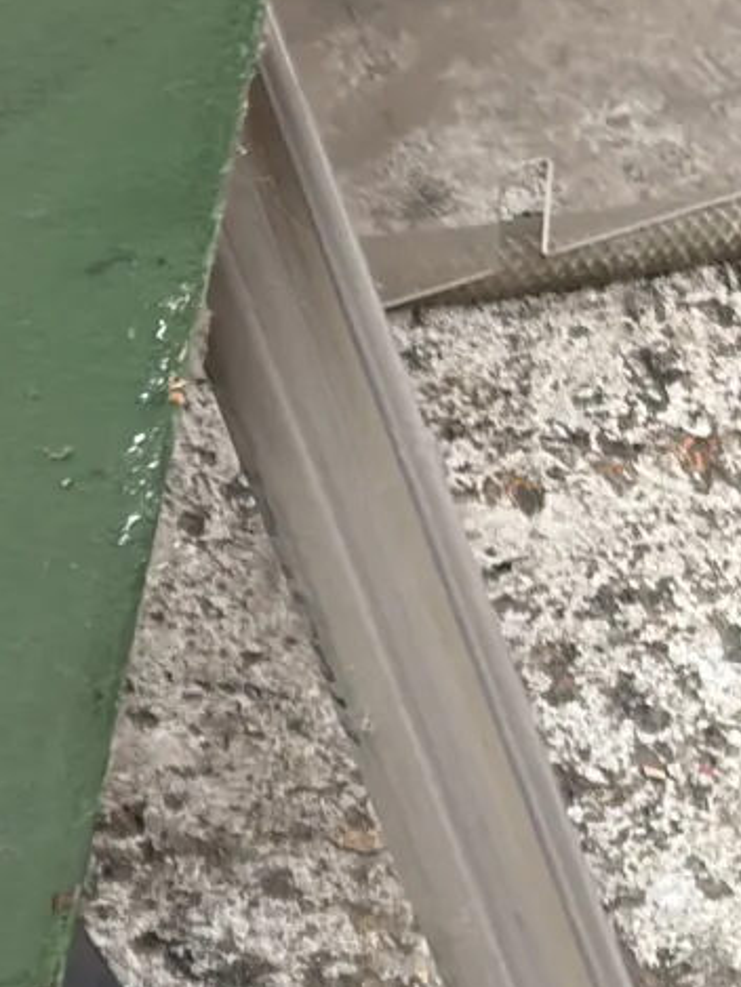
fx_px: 6077
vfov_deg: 9.0
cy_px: 1505
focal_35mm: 213
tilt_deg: -52.2
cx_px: -657
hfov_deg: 6.8
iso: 50
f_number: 1.6
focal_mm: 5.96
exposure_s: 1/50
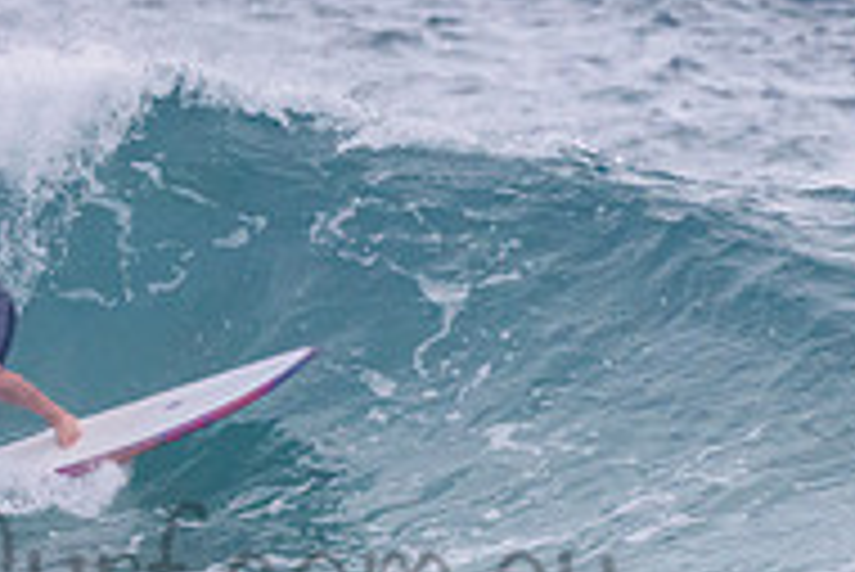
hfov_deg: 1.1
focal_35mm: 1871
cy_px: 337
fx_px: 44469
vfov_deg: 0.7
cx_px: -153
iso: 1400
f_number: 5.6
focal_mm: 500
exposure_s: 1/2000
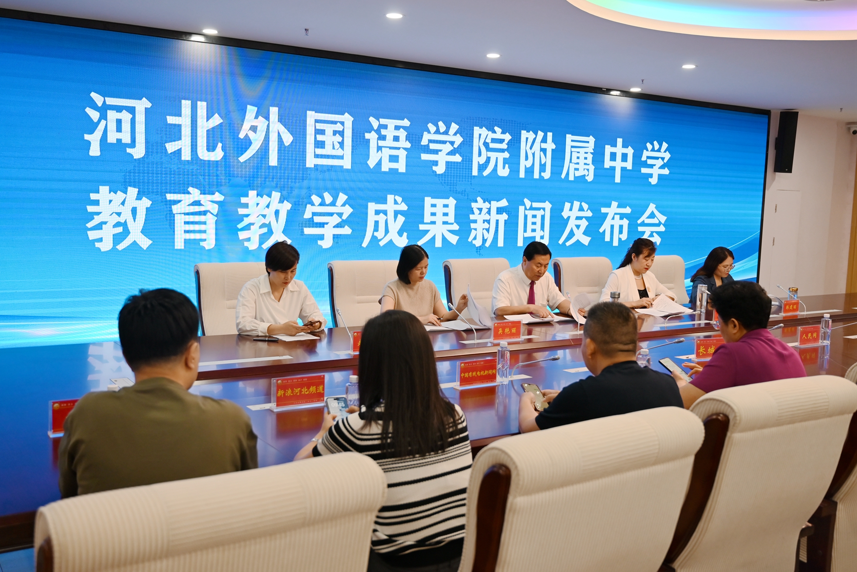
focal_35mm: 35
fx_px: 834
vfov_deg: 37.9
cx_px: 428
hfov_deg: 54.4
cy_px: 286
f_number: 4
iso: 720
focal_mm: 35
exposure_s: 1/125
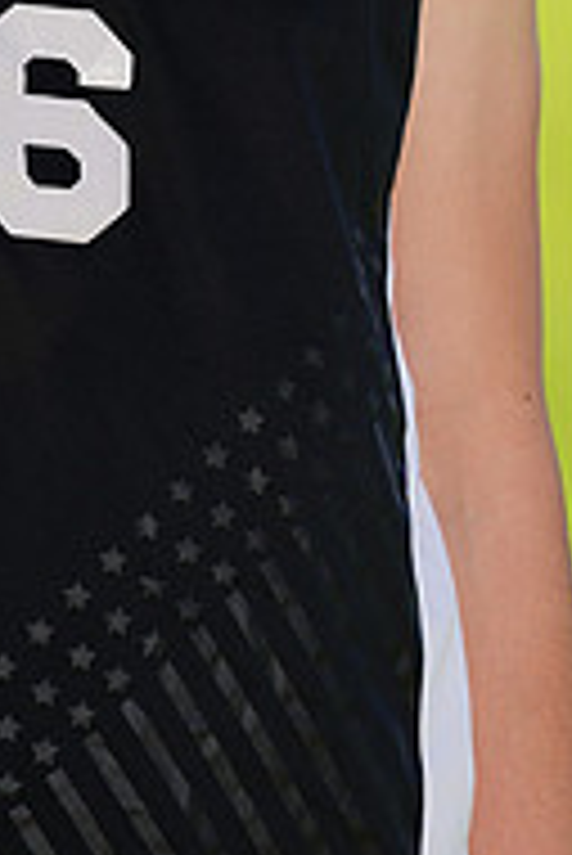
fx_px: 24597
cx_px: -29
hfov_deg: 1.3
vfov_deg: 2.0
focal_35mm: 1034
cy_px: -324
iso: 64
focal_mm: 339
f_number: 6.3
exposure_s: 1/200
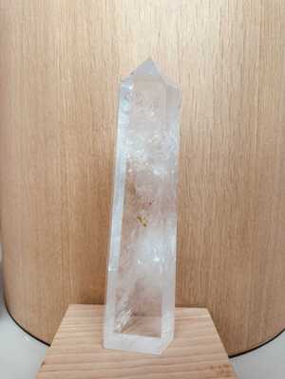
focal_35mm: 24
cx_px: 142
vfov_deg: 71.6
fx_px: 263
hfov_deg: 56.8
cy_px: 190
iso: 160
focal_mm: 6.86
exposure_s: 1/121
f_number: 1.78
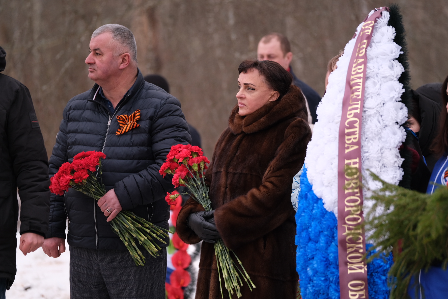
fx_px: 2613
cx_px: 224
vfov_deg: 6.5
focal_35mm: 210
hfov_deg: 9.8
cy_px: 150
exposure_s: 1/640
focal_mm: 140
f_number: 2.8
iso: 500
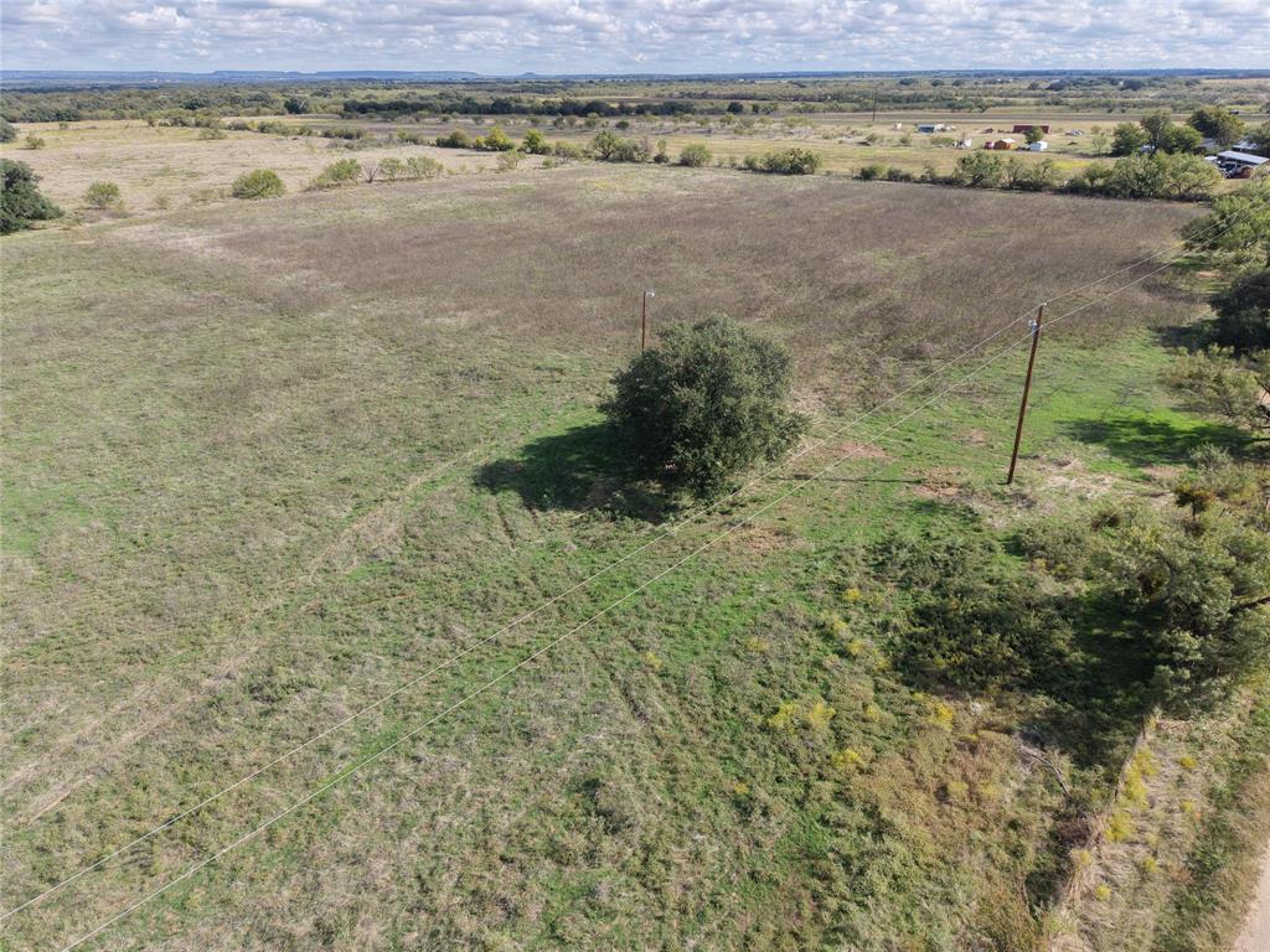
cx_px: 635
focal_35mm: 24
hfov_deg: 71.6
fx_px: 881
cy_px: 476
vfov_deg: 56.8
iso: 290
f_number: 1.8
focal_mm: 8.67
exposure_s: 1/4000
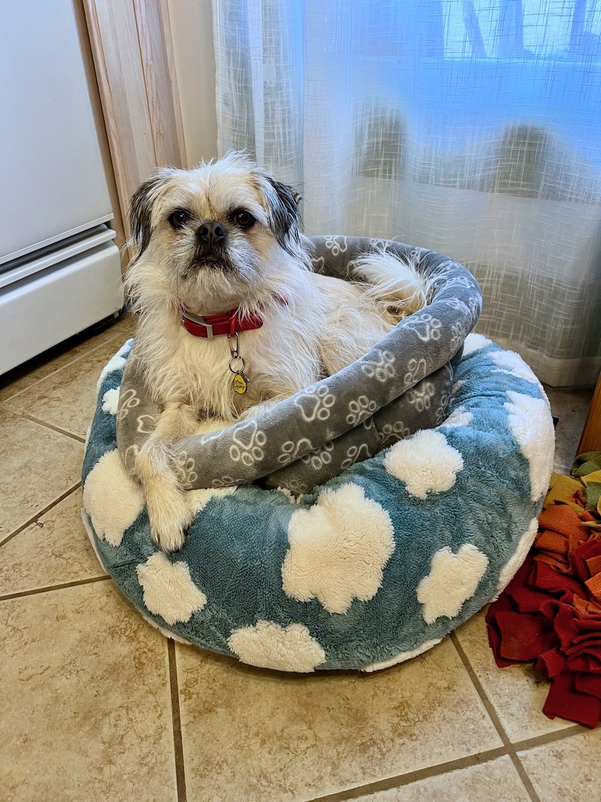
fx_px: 602
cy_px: 401
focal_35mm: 26
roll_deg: +2.7
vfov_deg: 67.3
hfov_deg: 53.1
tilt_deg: -33.4
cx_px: 300
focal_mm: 5.7
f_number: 1.5
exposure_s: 1/60
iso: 80
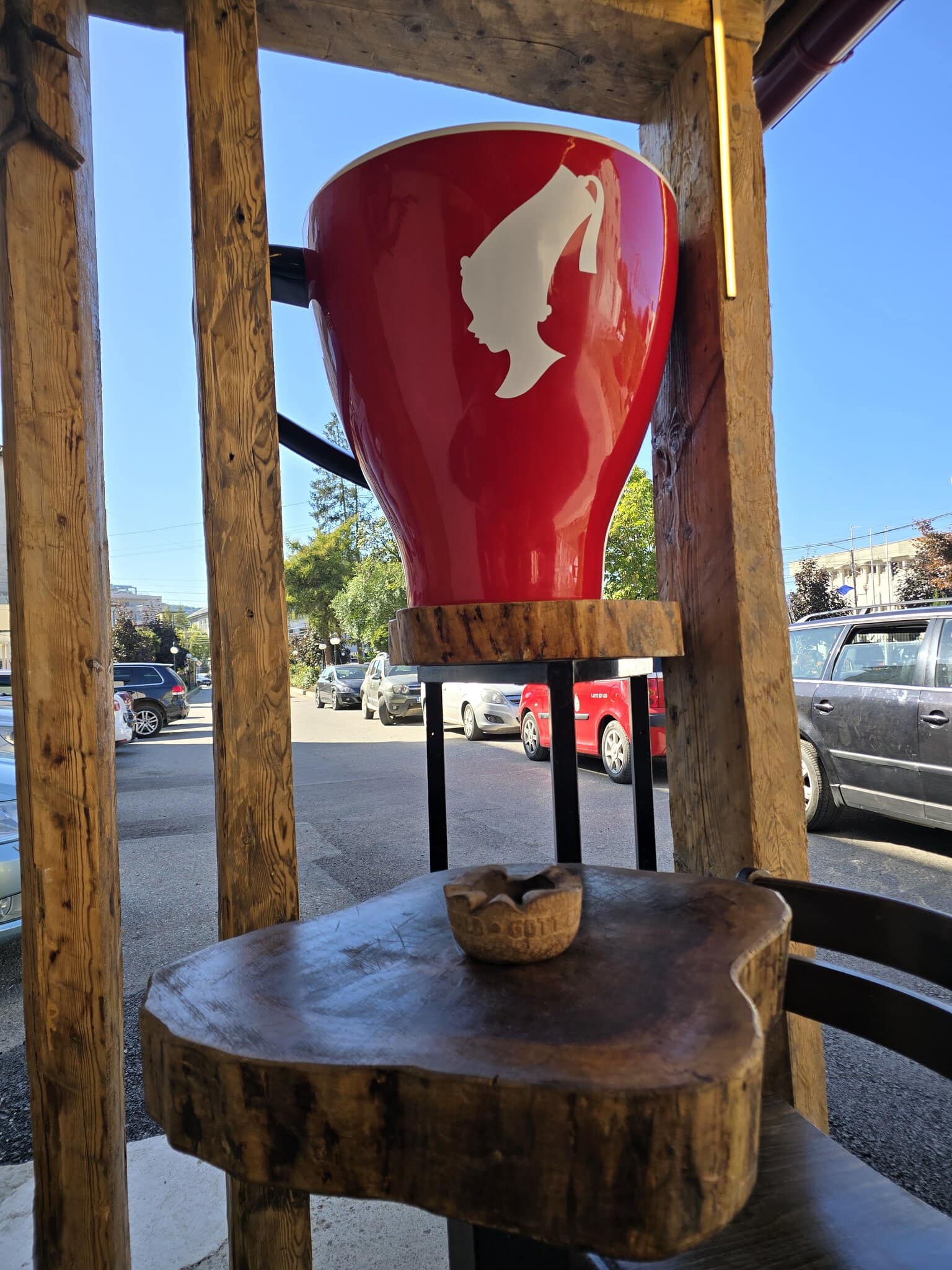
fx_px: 843
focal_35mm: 23
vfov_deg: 73.9
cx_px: 476
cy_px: 635
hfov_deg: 58.9
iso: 12
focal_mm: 6.3
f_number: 1.7
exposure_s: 1/384
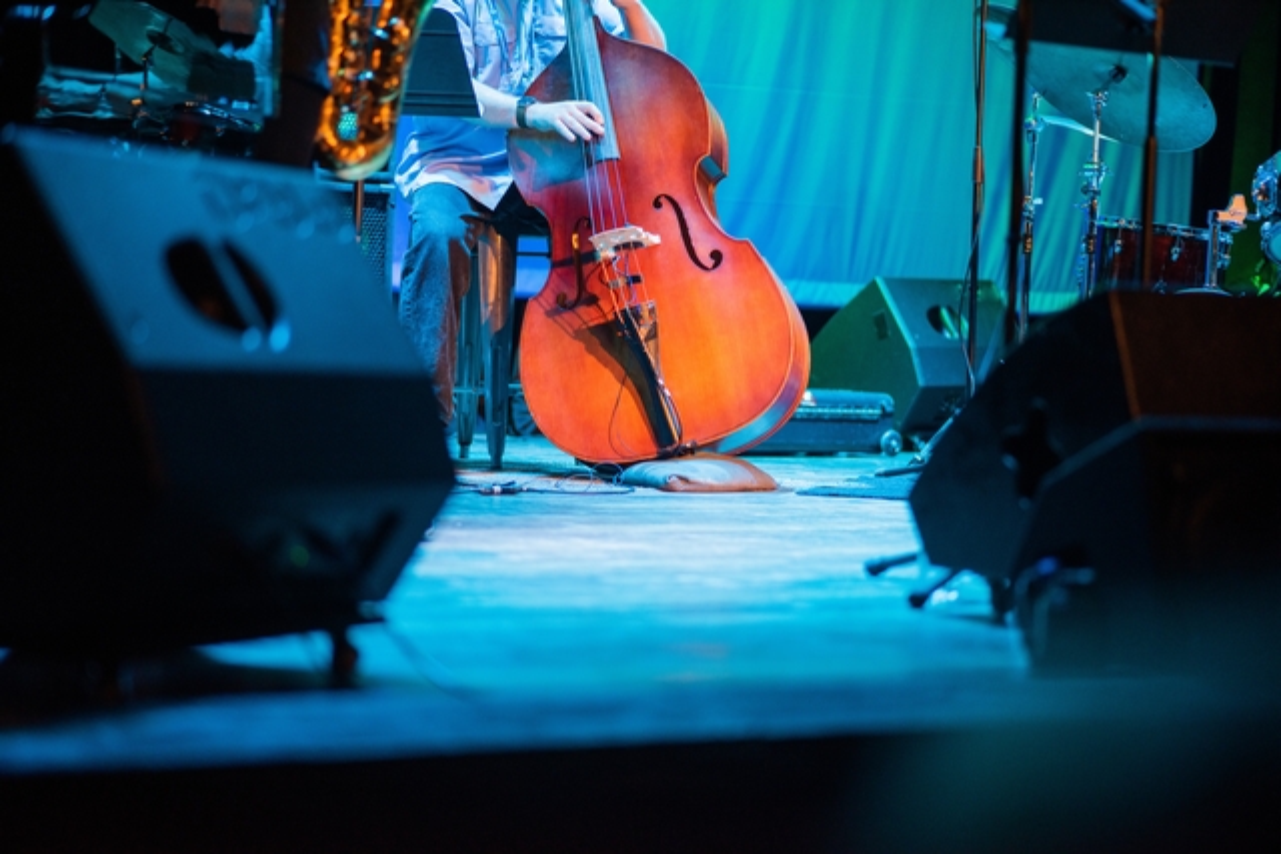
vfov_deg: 16.1
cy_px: 427
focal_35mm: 85
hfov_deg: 23.9
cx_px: 640
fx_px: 3025
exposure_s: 1/160
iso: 640
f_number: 1.8
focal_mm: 85
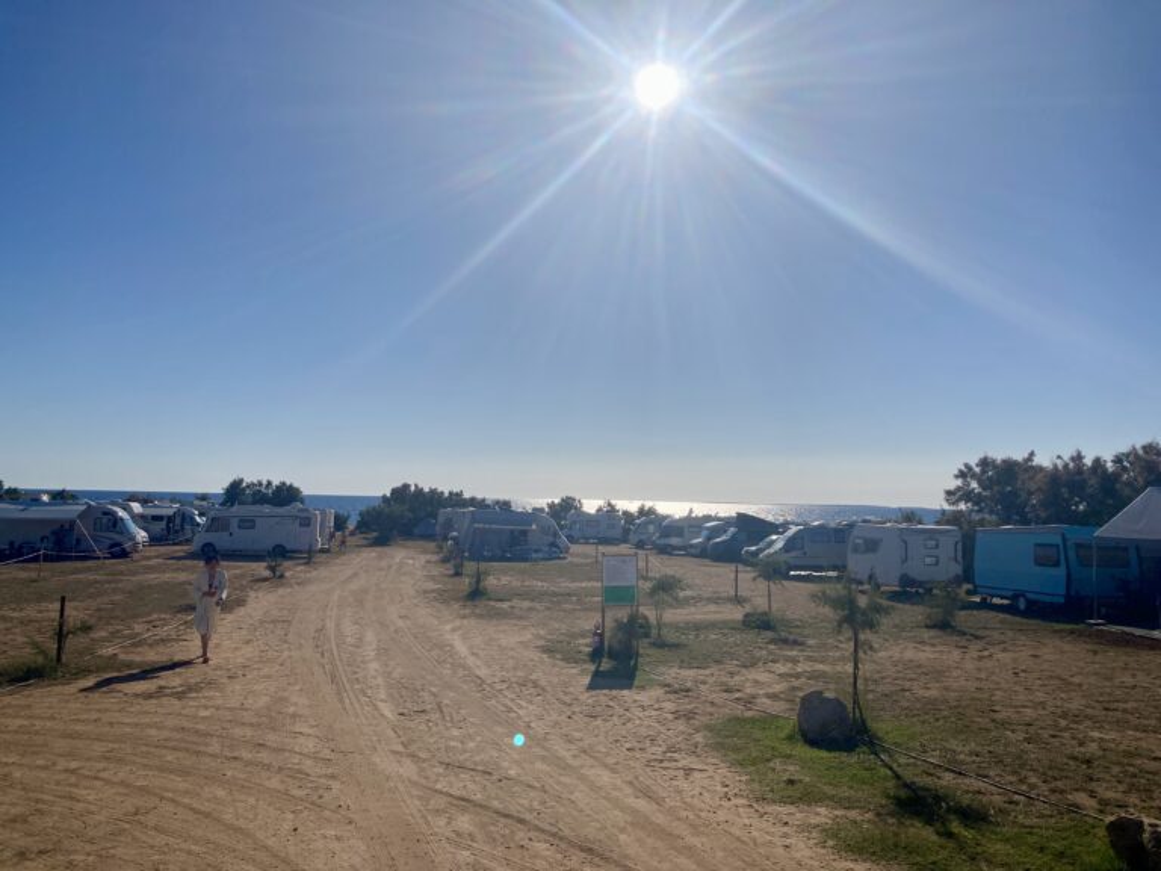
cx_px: 580
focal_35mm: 28
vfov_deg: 49.7
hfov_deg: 63.4
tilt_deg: +3.6
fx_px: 939
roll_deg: -2.5
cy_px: 436
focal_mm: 3.99
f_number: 1.8
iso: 25
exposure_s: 1/12048
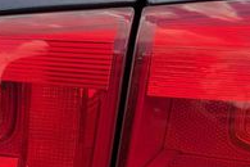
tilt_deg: -24.7
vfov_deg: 15.8
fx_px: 569
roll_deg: -7.0
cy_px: 221
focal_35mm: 82
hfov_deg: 24.8
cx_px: 114
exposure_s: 1/407
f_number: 1.78
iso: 100
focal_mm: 6.76
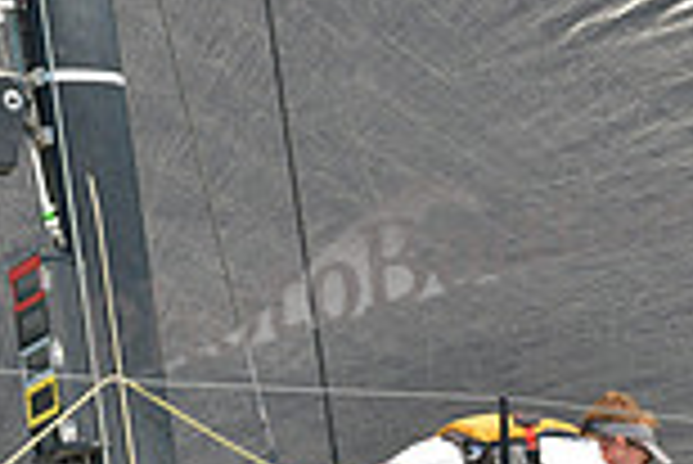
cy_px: 570
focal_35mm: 754
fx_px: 14528
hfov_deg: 2.7
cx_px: -153
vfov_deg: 1.8
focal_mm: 200
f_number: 5.6
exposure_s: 1/1250
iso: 280
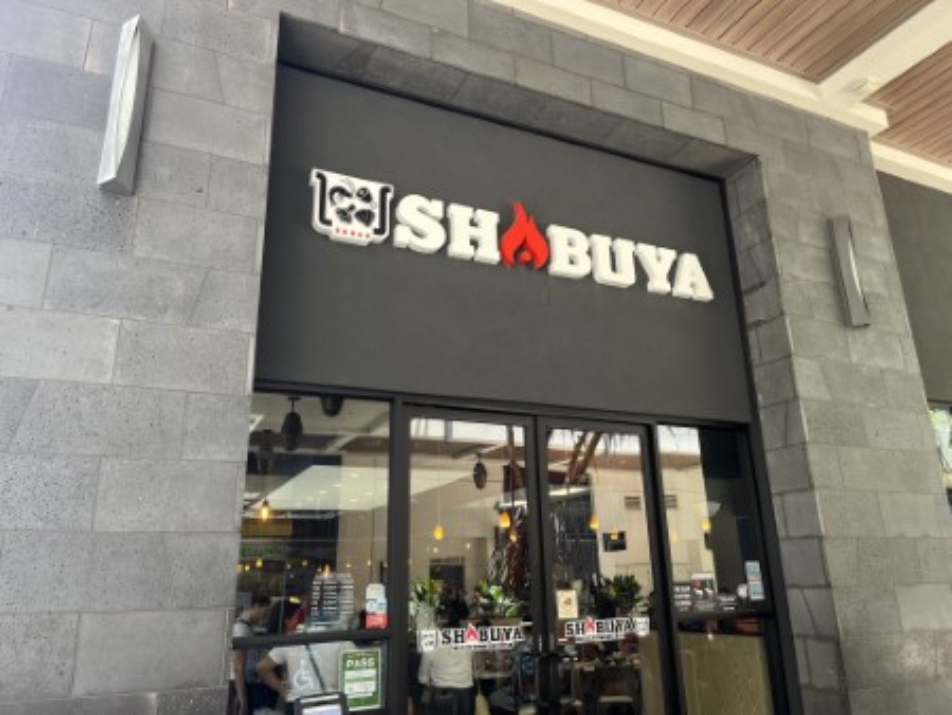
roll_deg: +1.0
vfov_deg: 53.1
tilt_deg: +19.8
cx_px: 476
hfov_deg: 67.3
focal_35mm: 26
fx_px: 715
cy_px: 358
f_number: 1.6
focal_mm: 5.1
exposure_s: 1/121
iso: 64
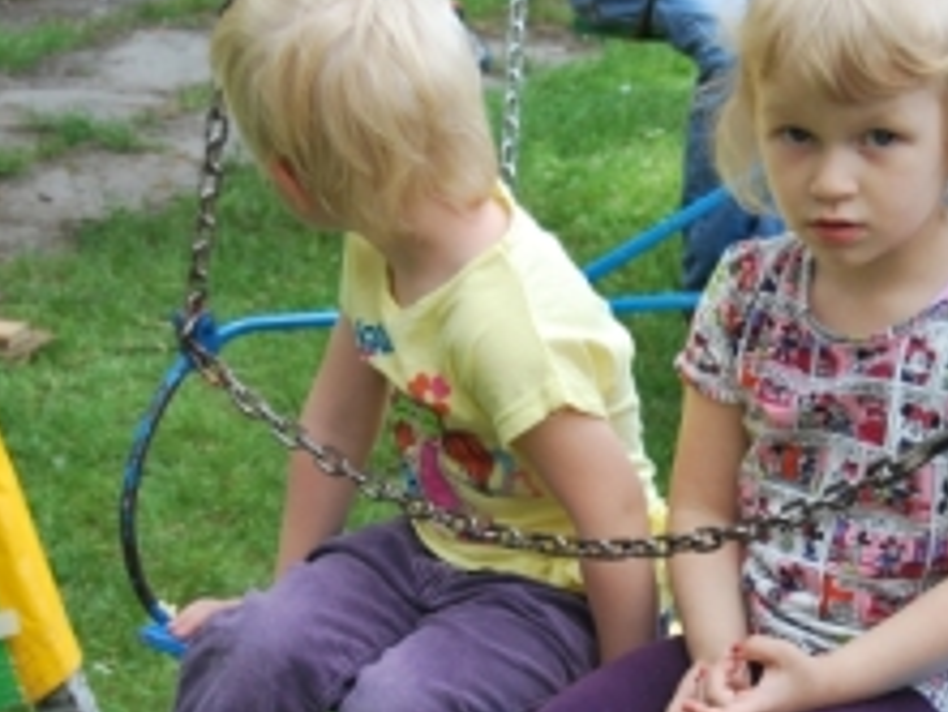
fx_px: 3398
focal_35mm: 124
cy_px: 487
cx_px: 673
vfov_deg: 11.9
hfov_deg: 15.8
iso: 450
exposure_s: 1/500
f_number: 5
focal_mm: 38
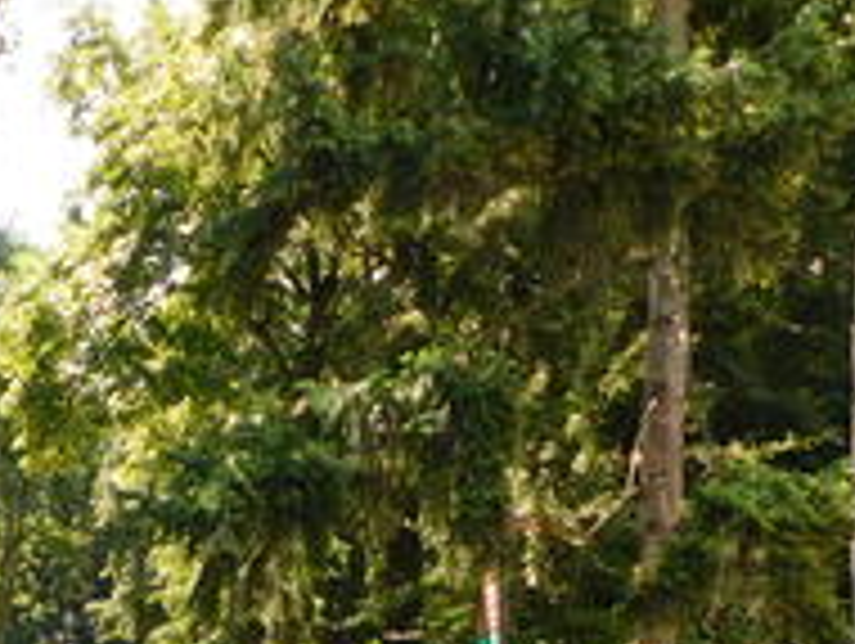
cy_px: 709
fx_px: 1459
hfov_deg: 30.3
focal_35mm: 59
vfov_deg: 23.3
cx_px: -4
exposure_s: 1/250
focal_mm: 4.1
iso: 125
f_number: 3
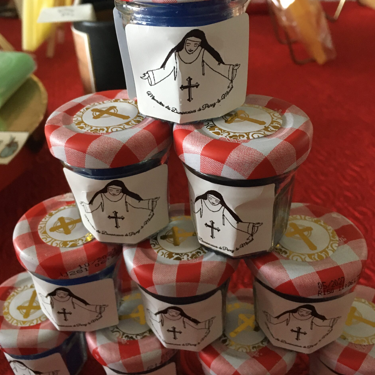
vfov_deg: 47.1
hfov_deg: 47.2
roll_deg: +6.8
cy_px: 168
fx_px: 429
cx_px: 185
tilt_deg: -33.5
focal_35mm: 35
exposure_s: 1/17
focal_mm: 4.15
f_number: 2.2
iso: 250
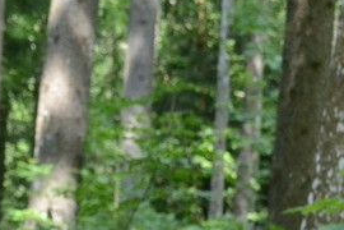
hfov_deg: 9.5
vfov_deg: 6.6
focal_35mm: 205
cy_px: 339
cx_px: -278
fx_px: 1959
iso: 1600
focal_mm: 36
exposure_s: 1/200
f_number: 8
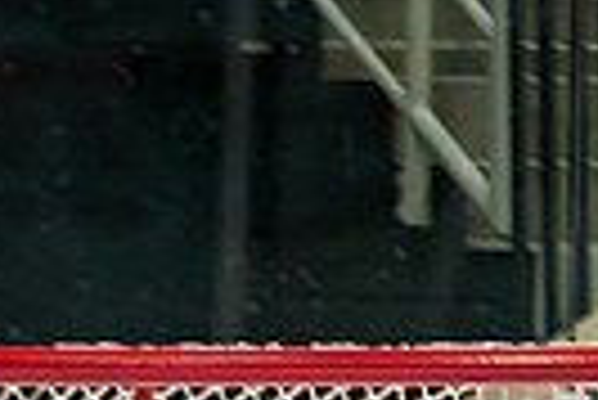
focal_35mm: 1166
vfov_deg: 1.2
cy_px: 1123
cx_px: 173
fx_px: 19389
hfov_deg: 1.8
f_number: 2.8
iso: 1250
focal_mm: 200
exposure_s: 1/640
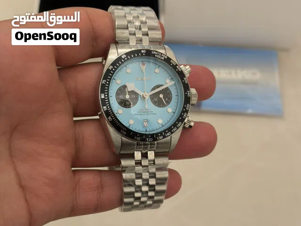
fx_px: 417
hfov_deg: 39.7
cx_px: 150
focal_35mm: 48
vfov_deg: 30.3
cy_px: 113
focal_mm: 6.76
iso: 250
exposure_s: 1/50
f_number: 1.78
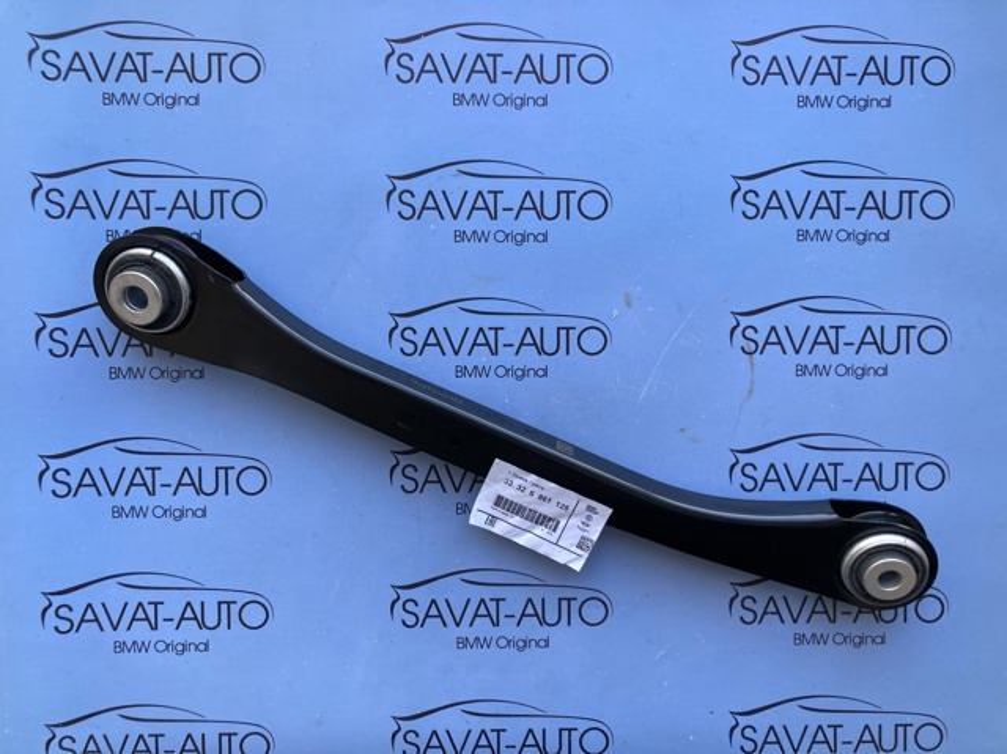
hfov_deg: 63.5
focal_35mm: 28
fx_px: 814
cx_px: 504
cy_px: 377
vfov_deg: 49.7
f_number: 1.8
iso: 50
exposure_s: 1/121
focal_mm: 3.99
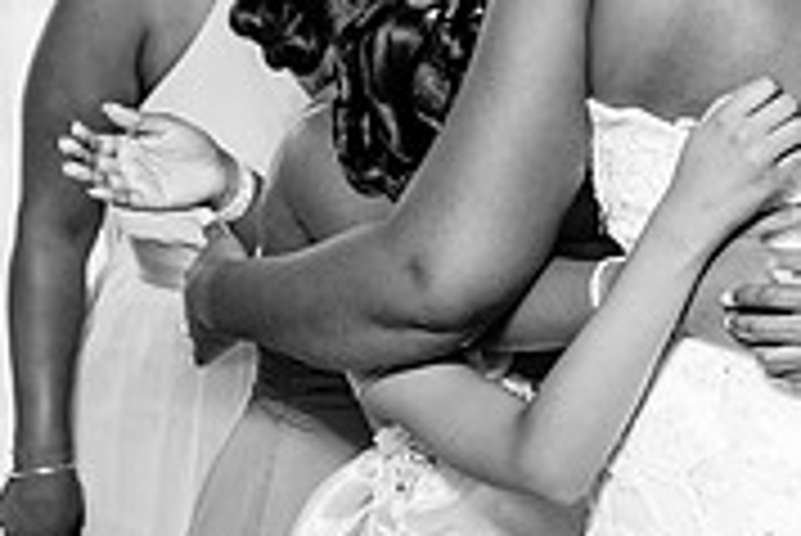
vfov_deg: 12.5
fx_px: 2427
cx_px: 960
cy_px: 73
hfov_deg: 17.8
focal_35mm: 109
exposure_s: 1/200
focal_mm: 29
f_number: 4
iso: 640
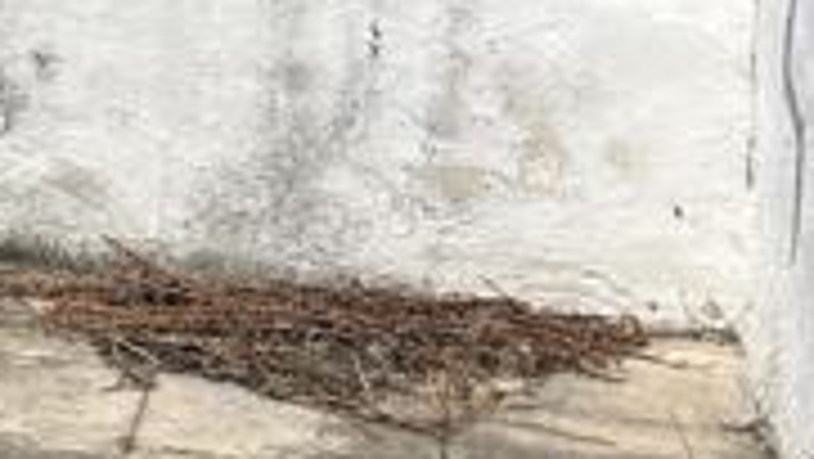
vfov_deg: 9.6
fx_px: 2699
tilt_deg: -8.2
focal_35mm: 125
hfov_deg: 14.6
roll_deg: +1.1
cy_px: -108
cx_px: -751
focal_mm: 5.1
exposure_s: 1/6173
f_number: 1.6
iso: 50
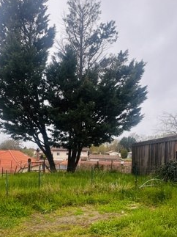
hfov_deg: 52.8
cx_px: 75
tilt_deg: +1.2
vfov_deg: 66.0
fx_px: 177
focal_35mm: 26
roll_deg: -1.1
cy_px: 153
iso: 40
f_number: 2.2
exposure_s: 1/236
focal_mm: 2.22
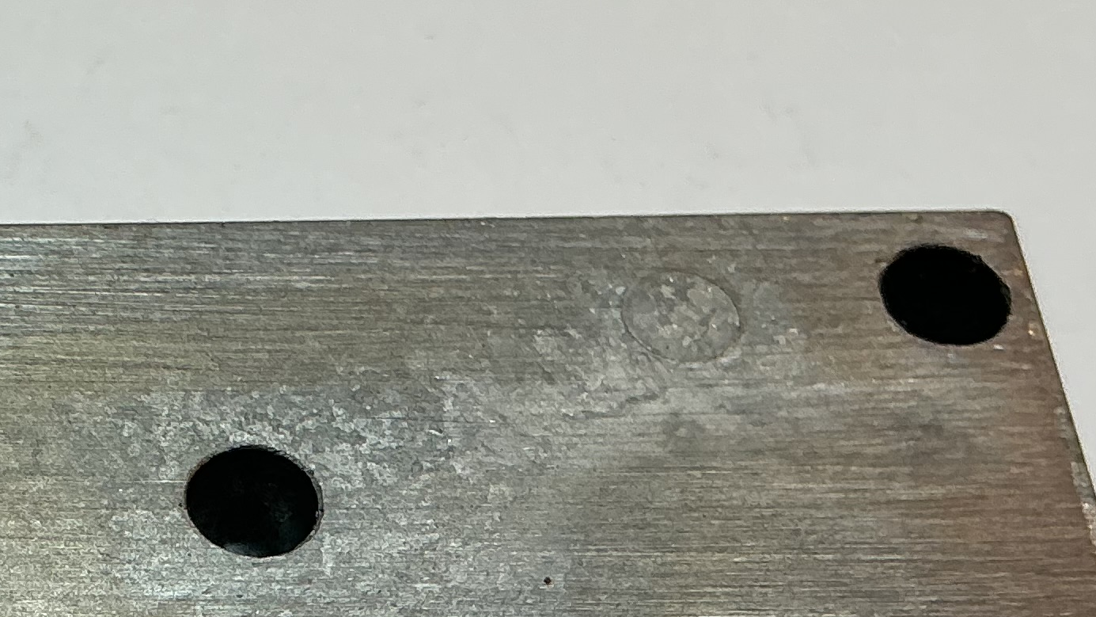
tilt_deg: -61.7
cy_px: 748
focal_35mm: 92
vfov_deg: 12.8
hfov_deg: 22.1
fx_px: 2674
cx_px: -44
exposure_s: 1/100
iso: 20
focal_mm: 3
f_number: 1.8
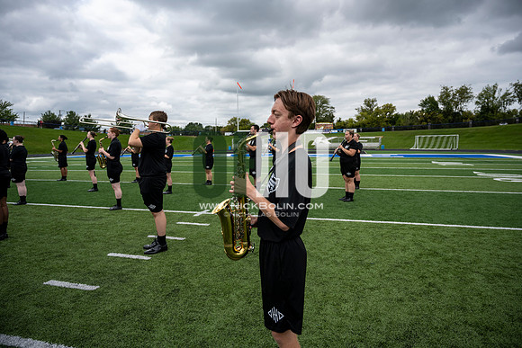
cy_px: 174
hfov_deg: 73.7
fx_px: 348
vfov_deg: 53.2
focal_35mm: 24
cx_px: 261
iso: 160
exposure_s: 1/800
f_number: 4
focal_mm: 24
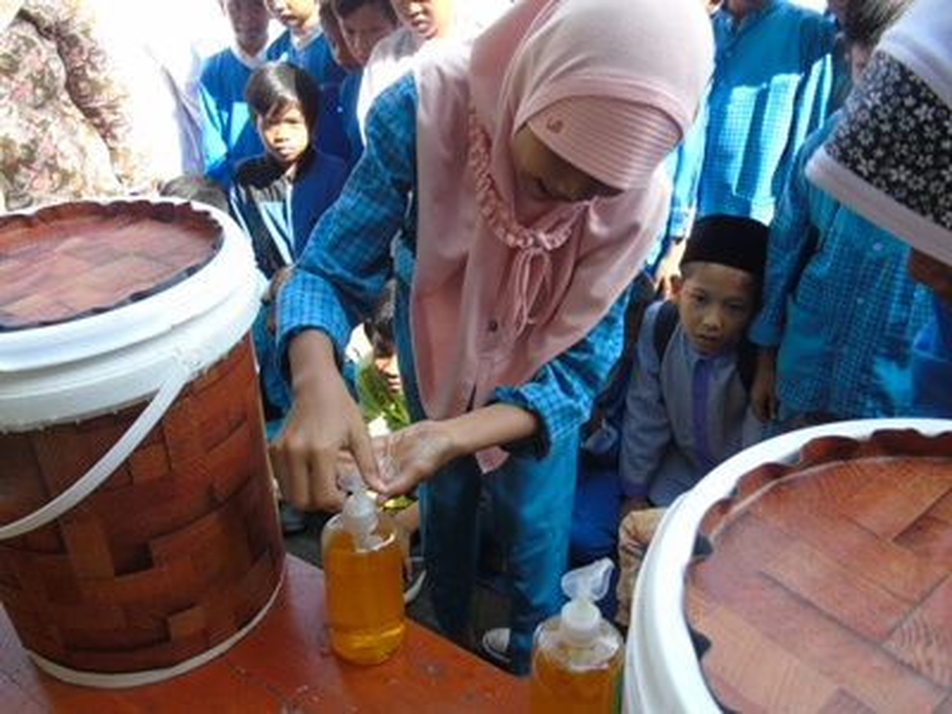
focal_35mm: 29
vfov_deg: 48.2
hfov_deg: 61.7
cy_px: 357
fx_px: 798
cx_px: 476
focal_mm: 5.2
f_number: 3.6
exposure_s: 1/100
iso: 80
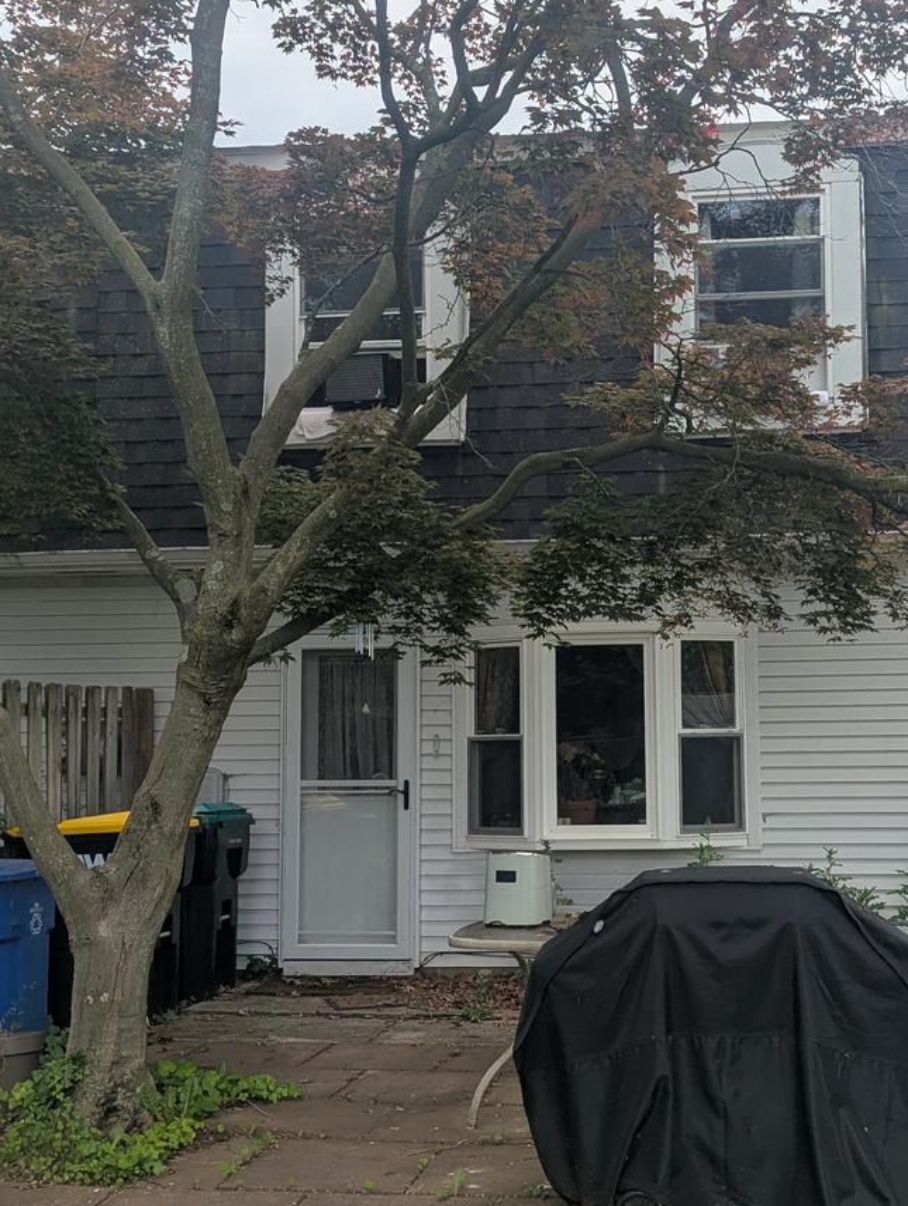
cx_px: 643
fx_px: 1501
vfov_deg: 43.8
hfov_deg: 33.2
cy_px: 619
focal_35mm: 43
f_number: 1.85
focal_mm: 6.81
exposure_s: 1/2571
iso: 49
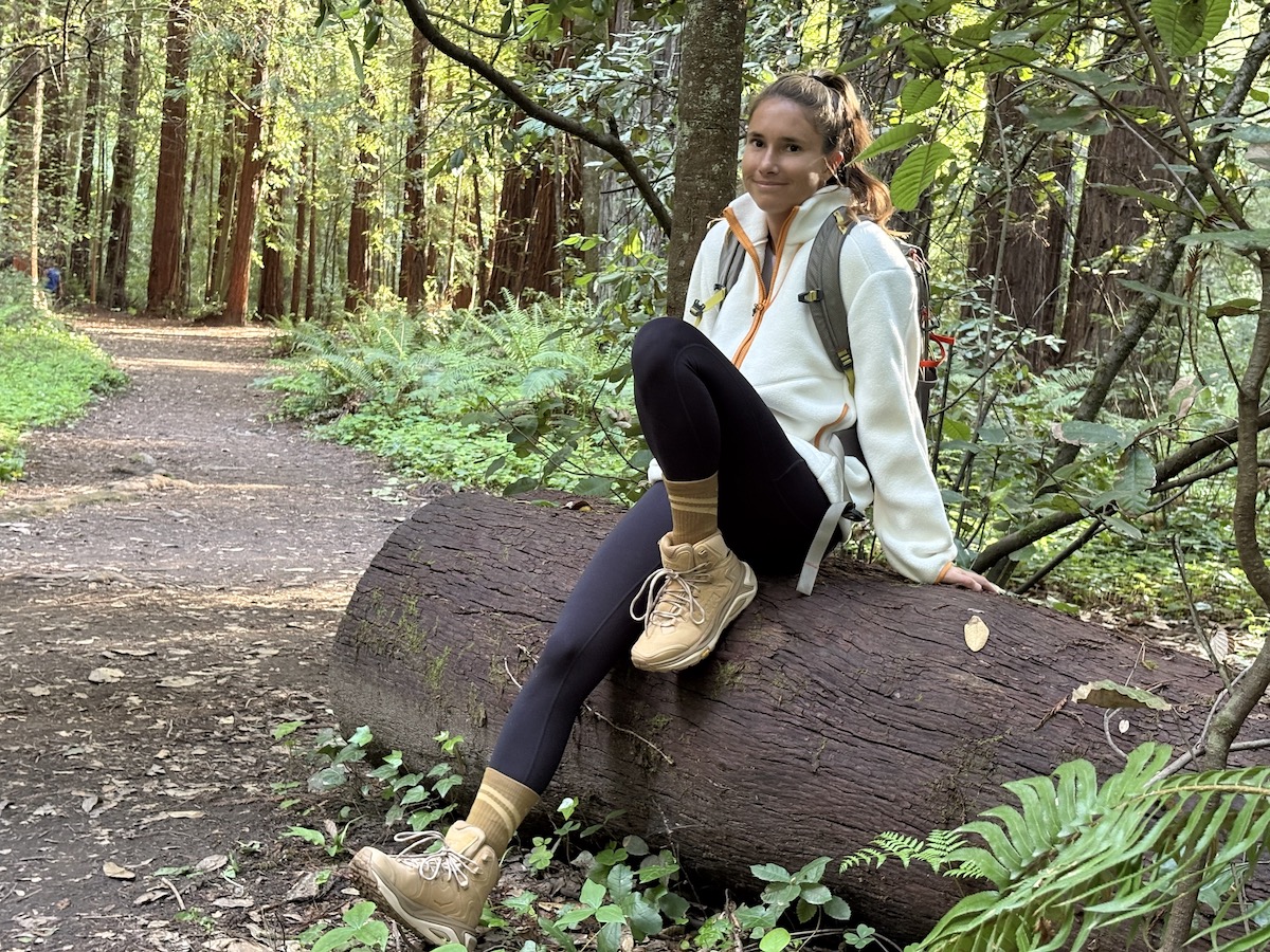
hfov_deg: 36.8
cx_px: 635
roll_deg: -5.2
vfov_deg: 28.0
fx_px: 1908
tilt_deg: -5.2
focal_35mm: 52
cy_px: 476
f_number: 1.6
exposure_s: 1/40
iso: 320
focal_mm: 5.96
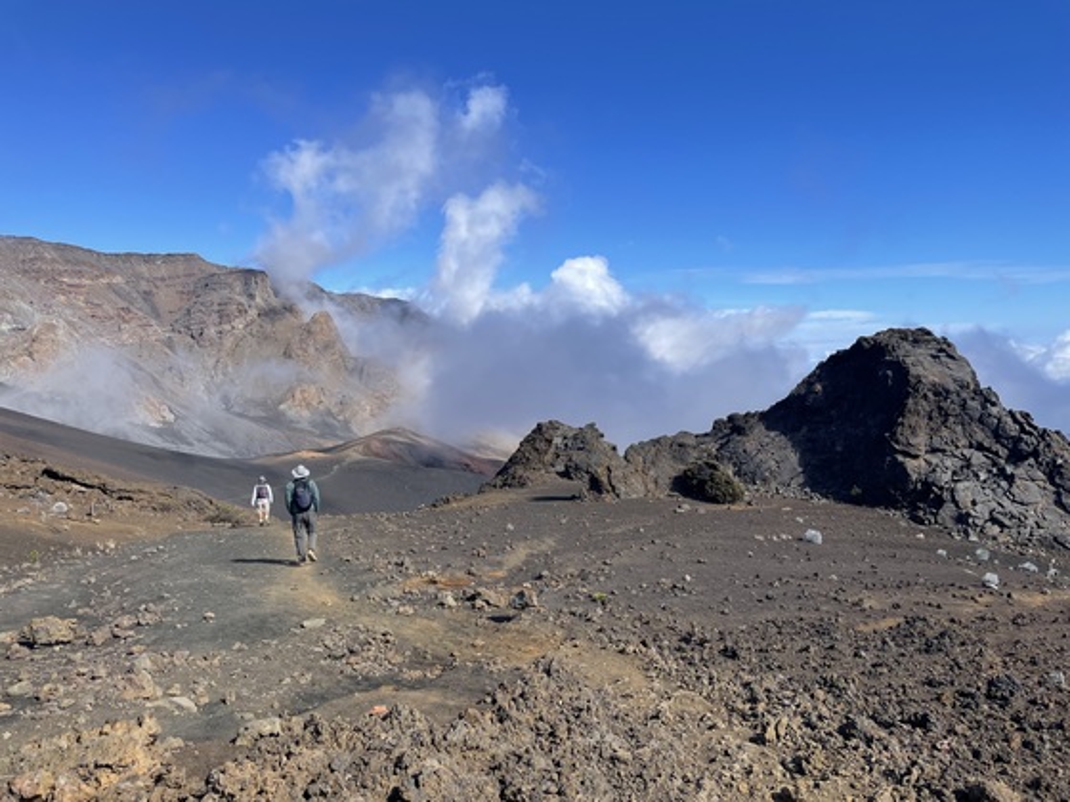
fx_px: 804
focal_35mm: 26
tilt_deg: -2.1
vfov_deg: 53.1
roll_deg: +2.0
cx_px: 535
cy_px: 401
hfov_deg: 67.3
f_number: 1.6
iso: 32
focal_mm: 4.2
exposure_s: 1/3205
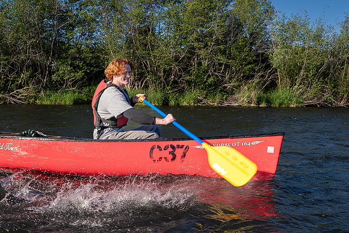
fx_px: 384
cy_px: 112
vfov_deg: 33.8
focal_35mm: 40
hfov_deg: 48.6
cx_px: 136
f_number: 7.1
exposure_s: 1/400
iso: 100
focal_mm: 26
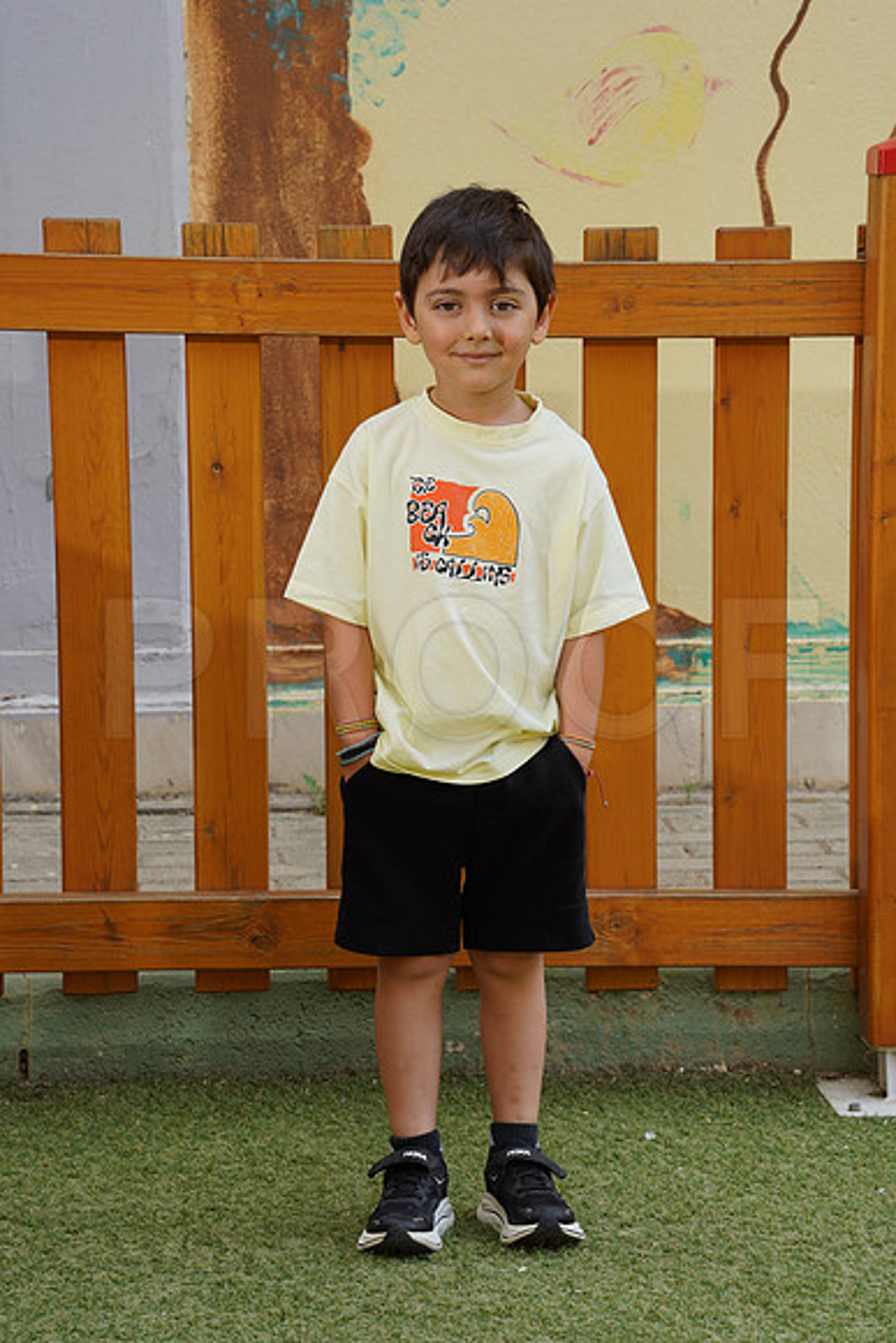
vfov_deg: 18.3
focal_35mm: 112
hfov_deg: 12.2
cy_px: 672
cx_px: 448
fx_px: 4179
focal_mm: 112
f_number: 9
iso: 200
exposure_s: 1/160
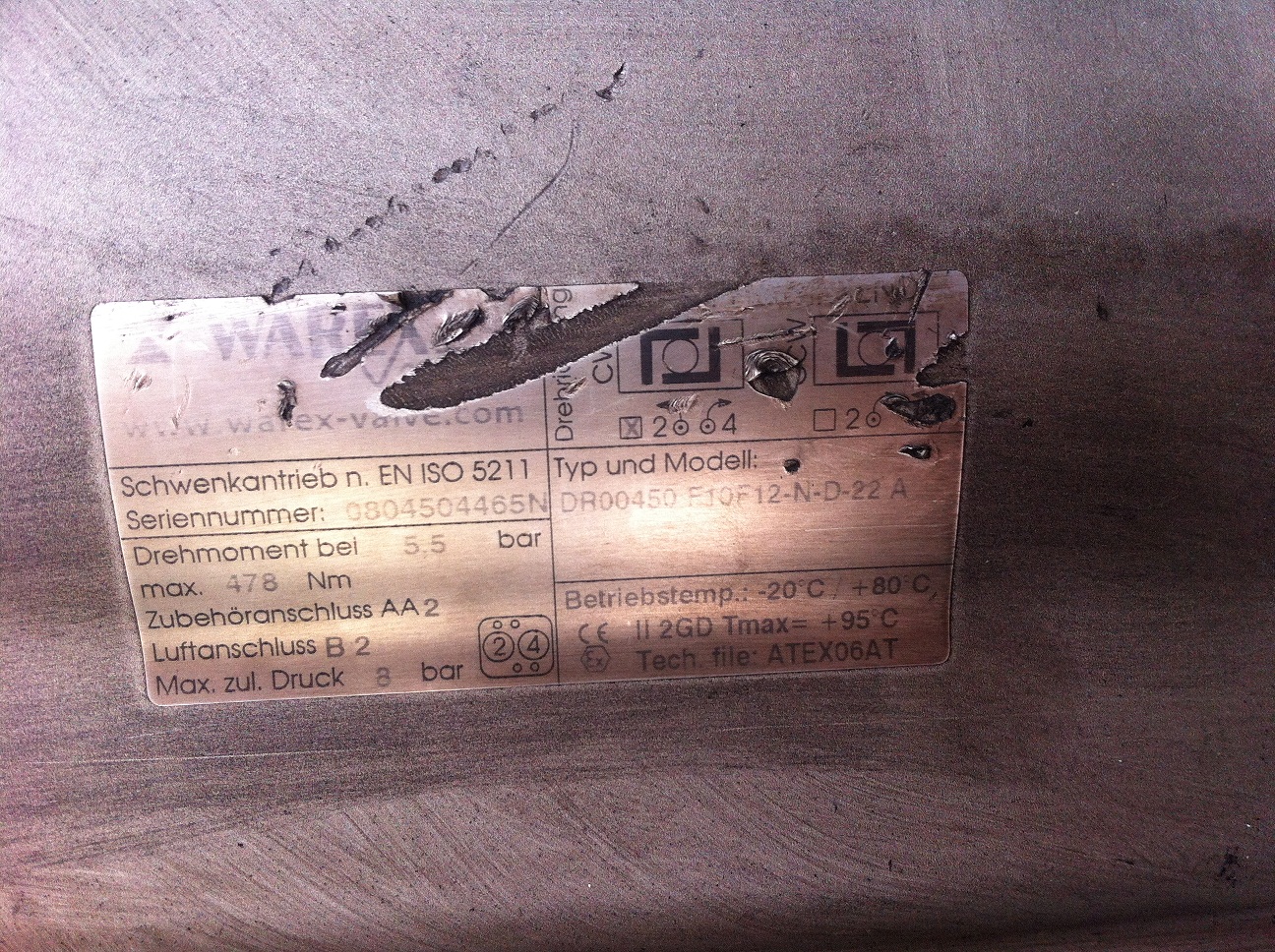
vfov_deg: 40.6
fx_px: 1287
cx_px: 638
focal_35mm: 35
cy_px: 476
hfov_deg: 52.7
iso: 125
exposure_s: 1/120
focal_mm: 3.85
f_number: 2.8
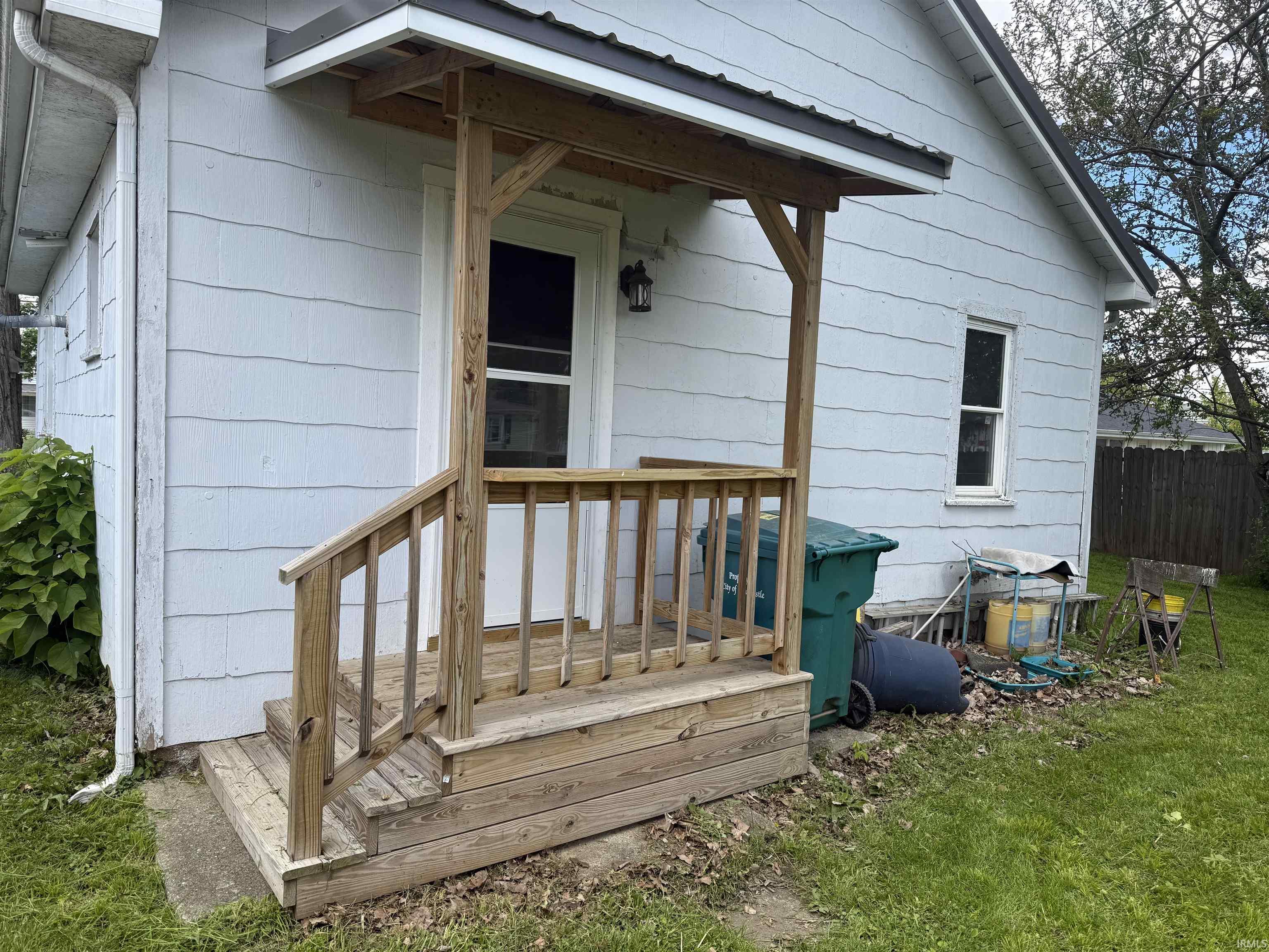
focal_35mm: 24
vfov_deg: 56.8
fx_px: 880
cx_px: 634
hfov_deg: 71.6
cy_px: 476
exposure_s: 1/1314
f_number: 1.78
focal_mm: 6.76
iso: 80
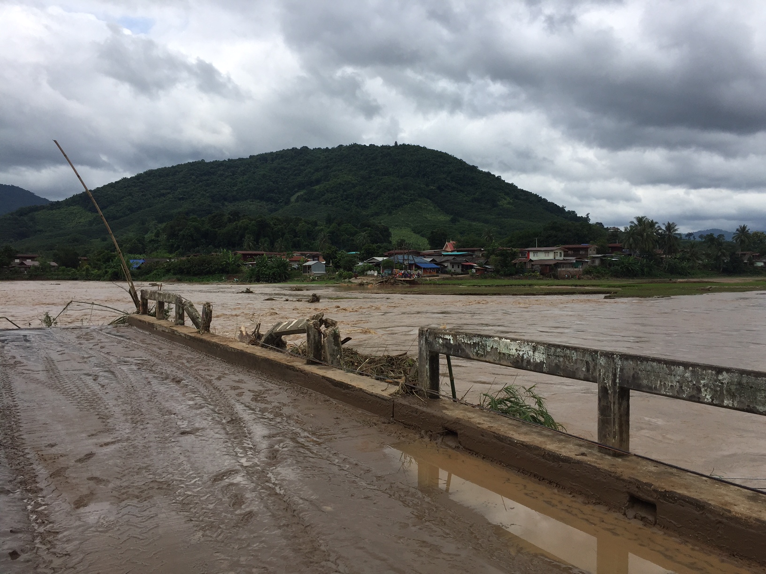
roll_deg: -2.6
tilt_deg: -2.7
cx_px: 383
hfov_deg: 61.7
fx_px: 642
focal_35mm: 29
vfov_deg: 48.2
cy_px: 287
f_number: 2.2
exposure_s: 1/3049
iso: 32
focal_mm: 4.15
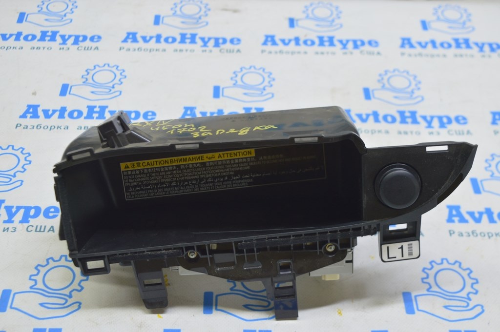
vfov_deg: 26.4
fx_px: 708
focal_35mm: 51
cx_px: 250
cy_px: 166
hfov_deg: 38.9
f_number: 5.6
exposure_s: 1/20
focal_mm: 34
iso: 400
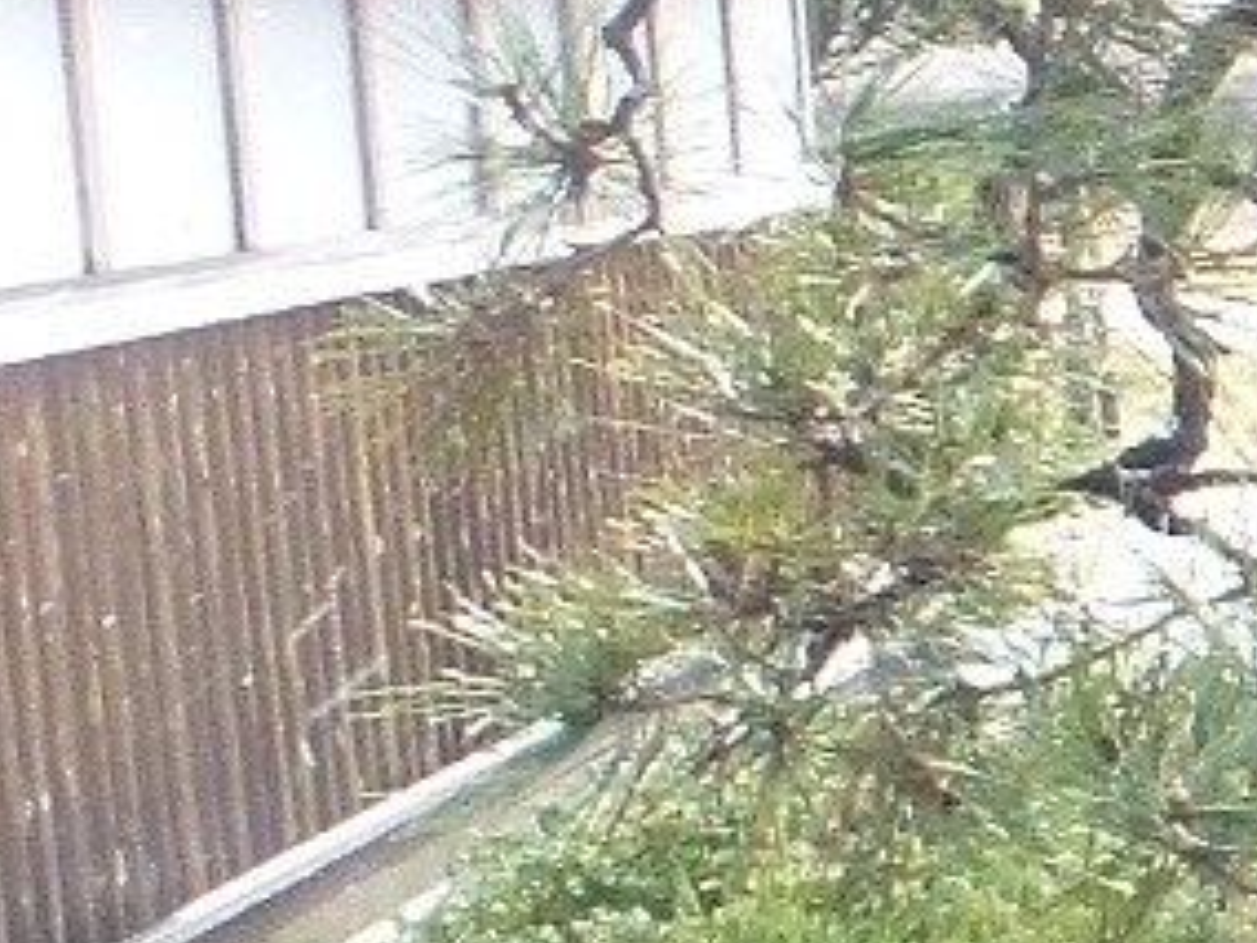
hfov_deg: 8.5
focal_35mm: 173
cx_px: 4298
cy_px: 956
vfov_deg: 8.5
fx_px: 6282
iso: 100
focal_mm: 4.3
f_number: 4
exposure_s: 1/125
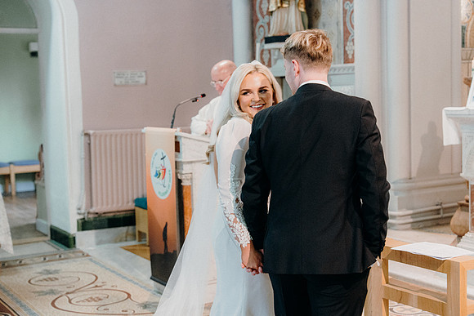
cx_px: 237
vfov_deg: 23.4
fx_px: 764
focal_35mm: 58
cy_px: 158
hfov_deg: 34.5
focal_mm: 58
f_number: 3.5
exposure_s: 1/160
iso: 5000
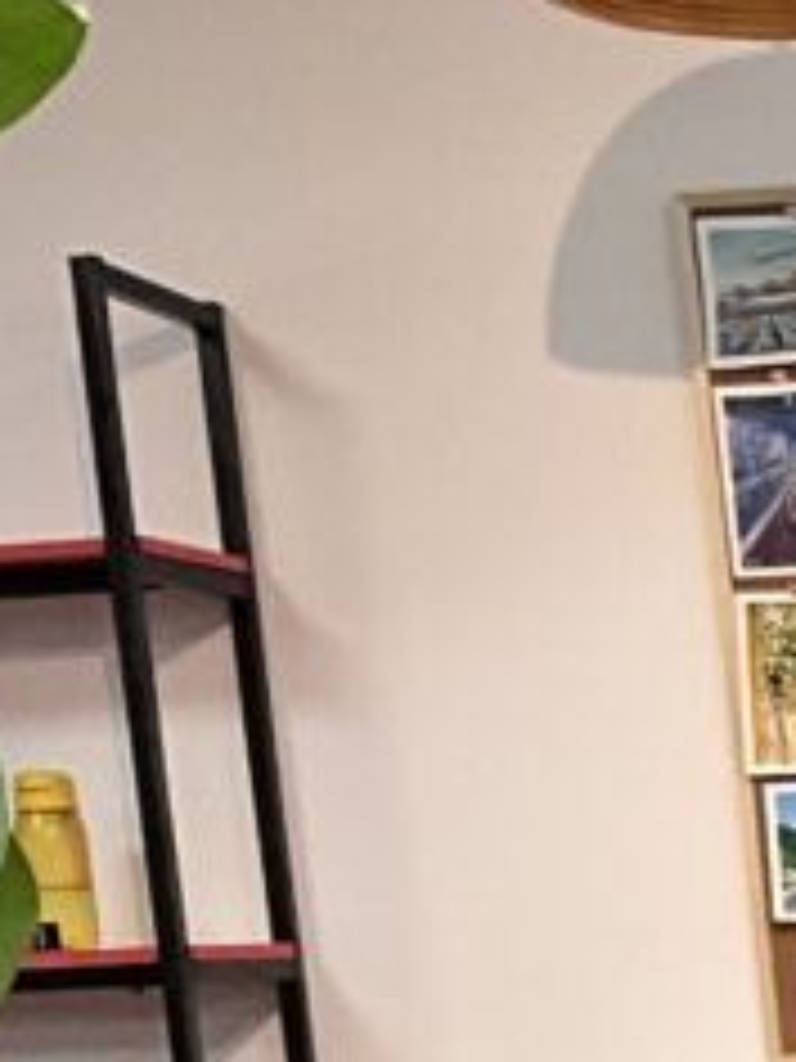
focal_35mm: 123
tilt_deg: -13.1
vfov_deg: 14.5
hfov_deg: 10.9
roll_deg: +3.4
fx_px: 3771
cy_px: 1773
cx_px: 1650
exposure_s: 1/60
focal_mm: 3
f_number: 1.8
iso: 80
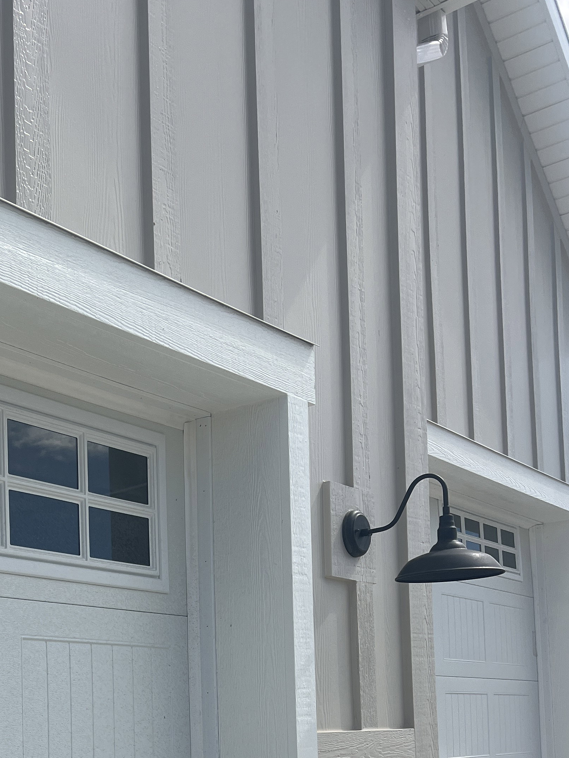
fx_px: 1074
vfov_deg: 36.7
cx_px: 70
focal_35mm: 49
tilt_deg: +3.7
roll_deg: +2.3
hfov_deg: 28.7
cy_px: 664
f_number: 1.5
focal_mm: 5.7
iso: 50
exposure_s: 1/5587
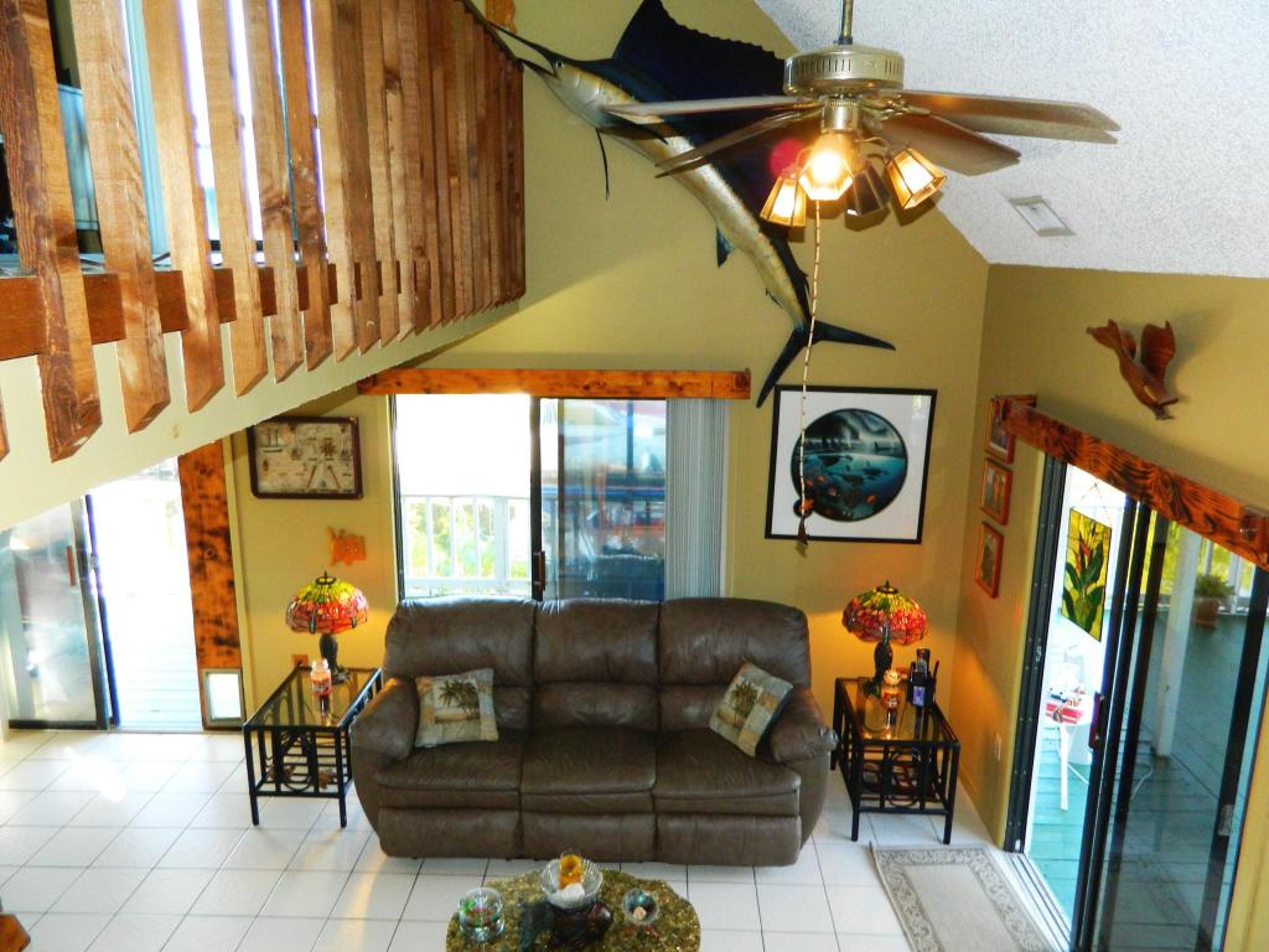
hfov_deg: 69.4
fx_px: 916
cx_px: 634
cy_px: 476
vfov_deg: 54.9
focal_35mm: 25
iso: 200
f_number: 3.1
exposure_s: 1/30
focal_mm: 4.5
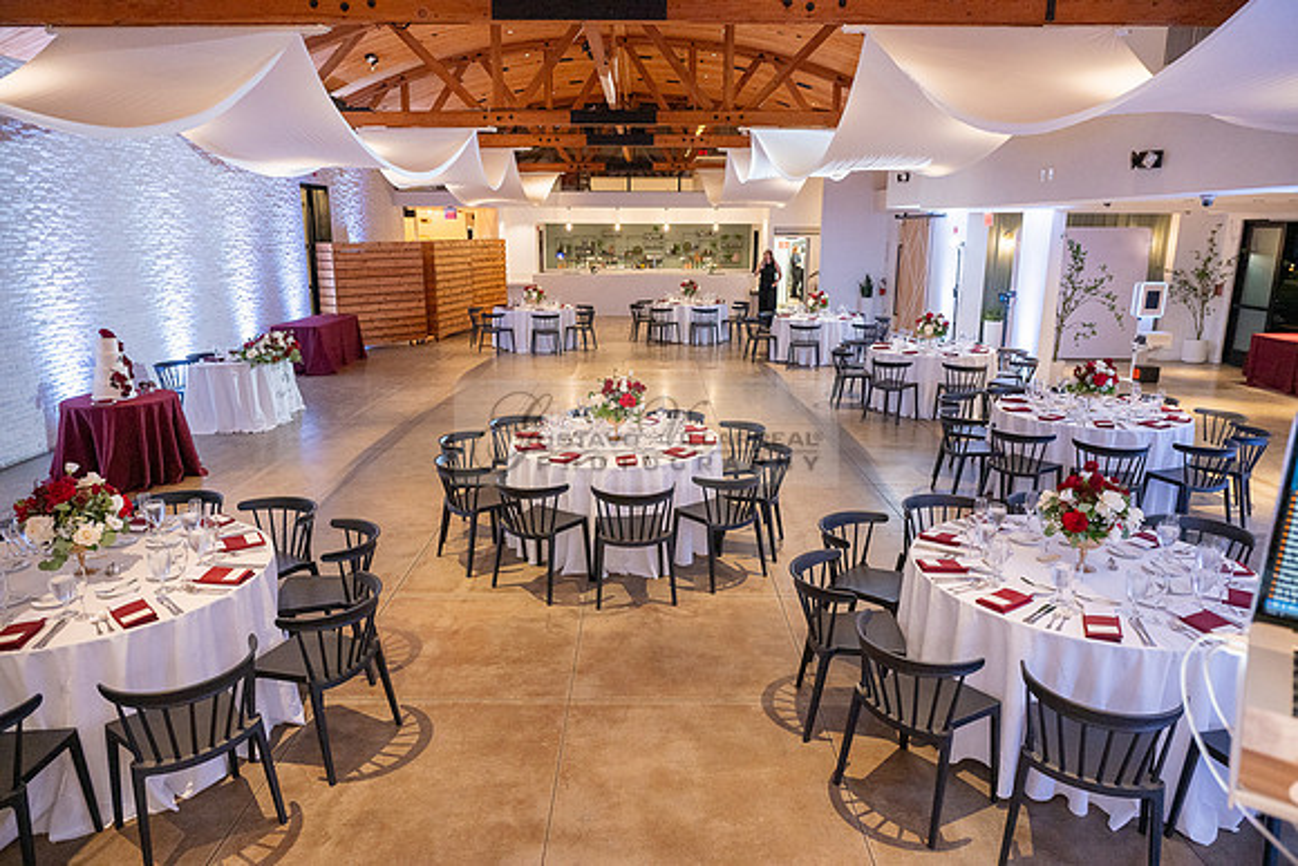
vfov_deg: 53.2
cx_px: 649
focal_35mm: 24
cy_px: 433
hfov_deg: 73.7
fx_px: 865
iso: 2000
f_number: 4
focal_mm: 24
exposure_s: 1/200
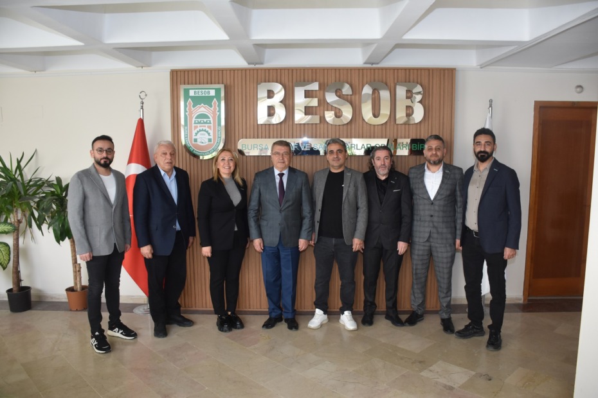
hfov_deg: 67.4
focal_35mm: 27
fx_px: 448
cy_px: 199
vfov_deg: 47.9
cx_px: 299
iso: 1000
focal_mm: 18
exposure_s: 1/60
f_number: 4
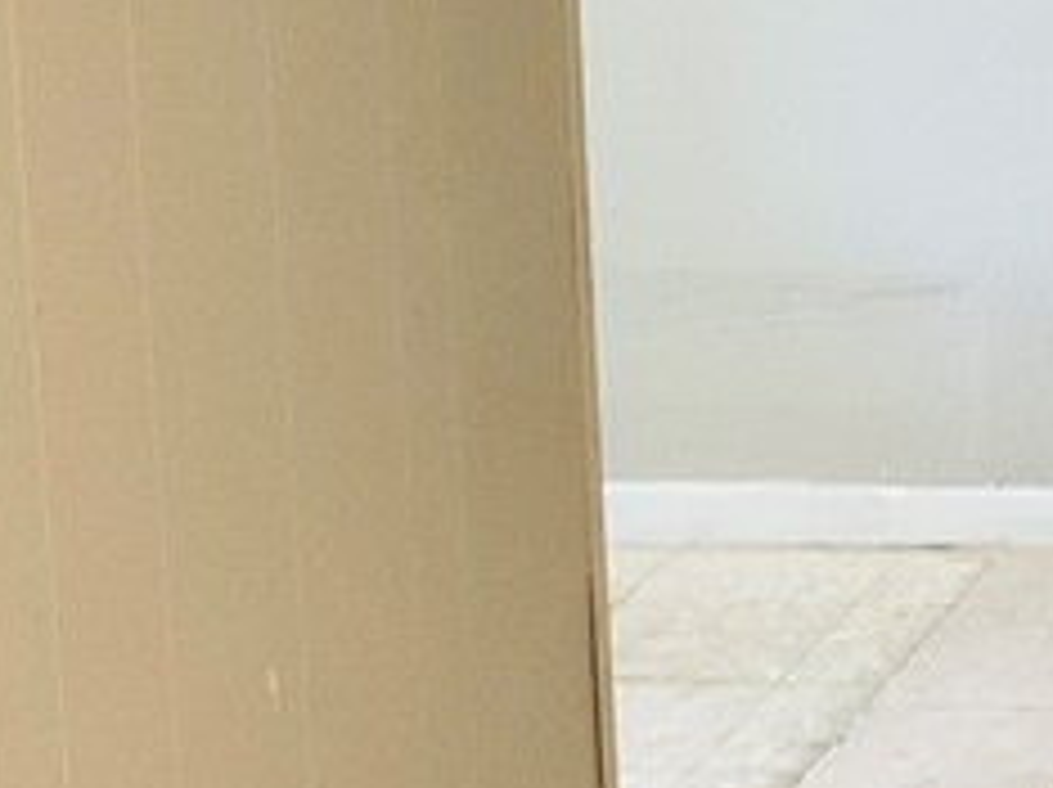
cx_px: 1809
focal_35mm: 127
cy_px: 99
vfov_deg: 11.6
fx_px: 3859
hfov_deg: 14.0
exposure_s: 1/60
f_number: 1.8
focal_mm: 3
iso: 160
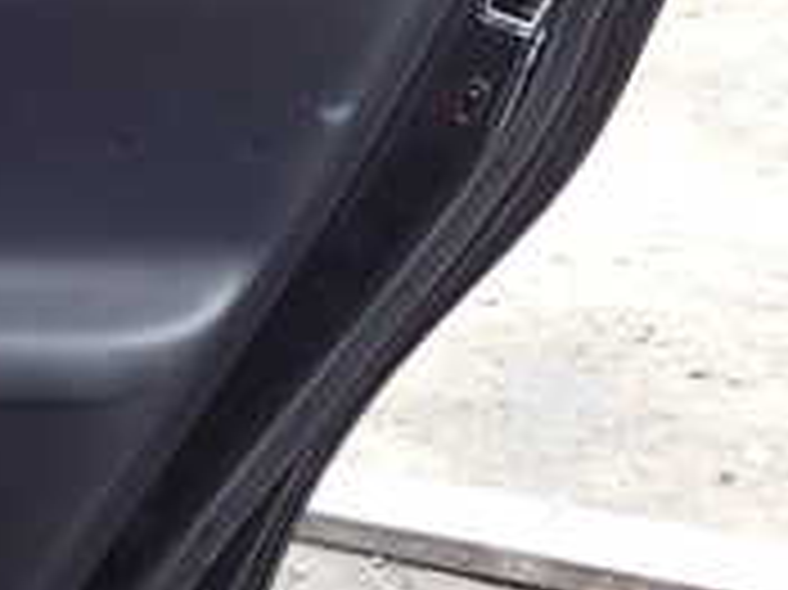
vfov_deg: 14.0
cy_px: -86
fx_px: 2343
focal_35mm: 103
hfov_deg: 18.1
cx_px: -162
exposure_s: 1/100
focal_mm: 5.4
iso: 100
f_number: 2.3
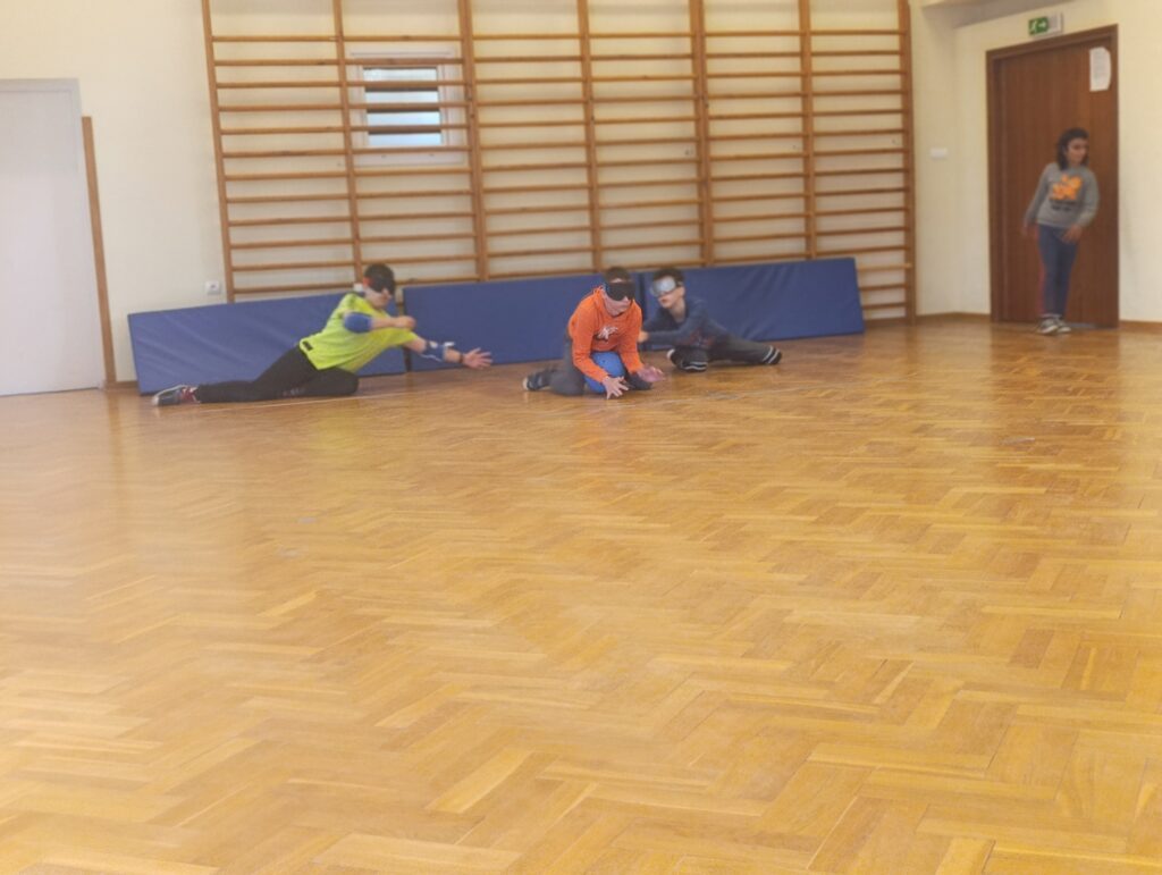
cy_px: 438
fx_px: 1546
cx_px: 581
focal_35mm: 46
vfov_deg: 31.6
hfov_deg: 41.2
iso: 1046
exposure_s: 1/100
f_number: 1.65
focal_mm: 6.11
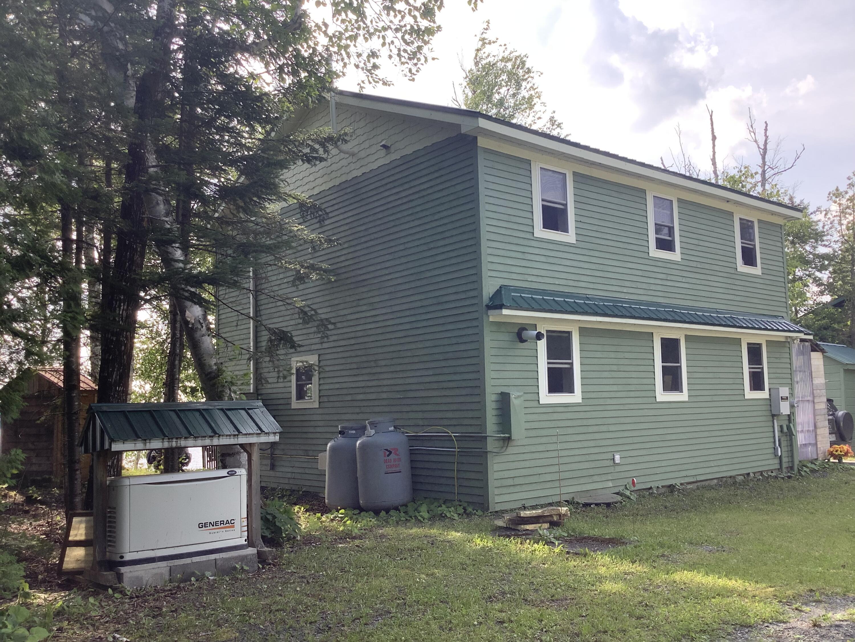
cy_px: 321
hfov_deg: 58.4
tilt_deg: +5.9
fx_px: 766
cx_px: 428
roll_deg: +1.5
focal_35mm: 31
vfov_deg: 45.4
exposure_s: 1/231
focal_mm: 3.3
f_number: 2.4
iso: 25
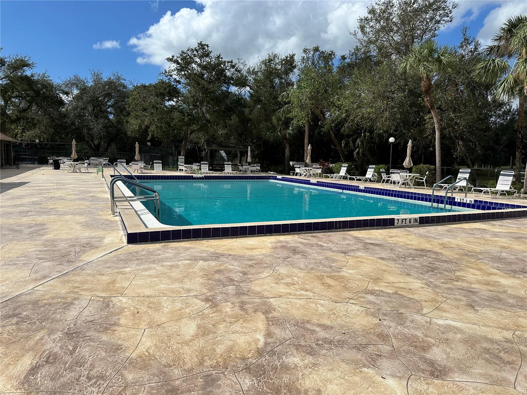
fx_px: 365
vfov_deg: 56.8
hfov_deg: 71.6
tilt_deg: -5.9
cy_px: 198
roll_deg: -1.1
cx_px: 264
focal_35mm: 24
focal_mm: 6.86
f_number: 1.78
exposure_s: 1/10753
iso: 80
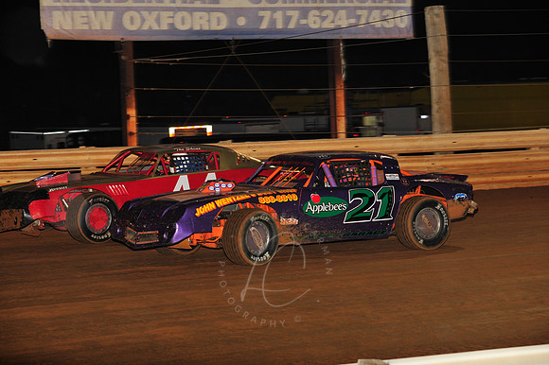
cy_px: 182
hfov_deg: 17.1
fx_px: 1829
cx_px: 274
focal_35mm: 120
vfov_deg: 11.4
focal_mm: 120
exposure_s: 1/320
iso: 800
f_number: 6.3
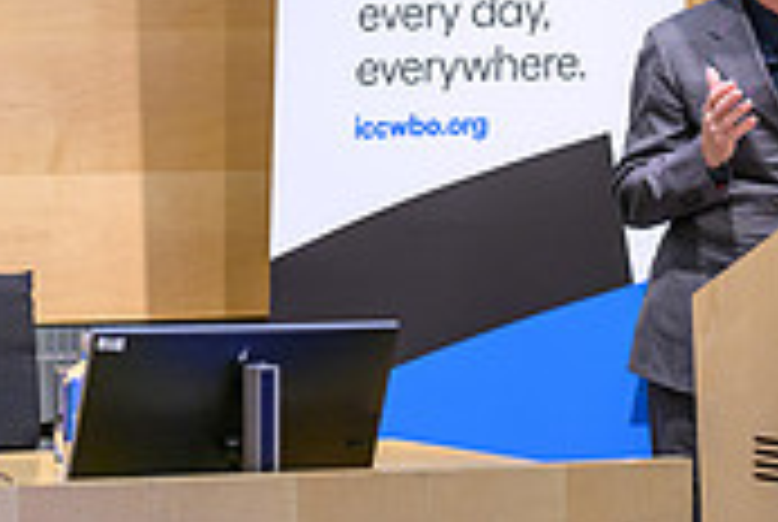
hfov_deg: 4.4
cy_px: 340
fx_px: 10001
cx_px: 1133
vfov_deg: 3.0
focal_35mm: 462
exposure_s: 1/125
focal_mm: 135
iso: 450
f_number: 1.8
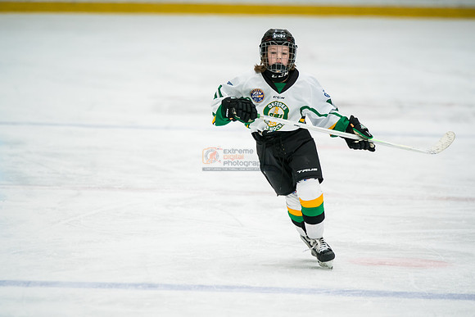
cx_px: 227
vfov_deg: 4.2
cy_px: 158
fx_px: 4279
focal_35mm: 324
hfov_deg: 6.4
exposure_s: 1/1600
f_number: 3.2
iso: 3200
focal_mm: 300
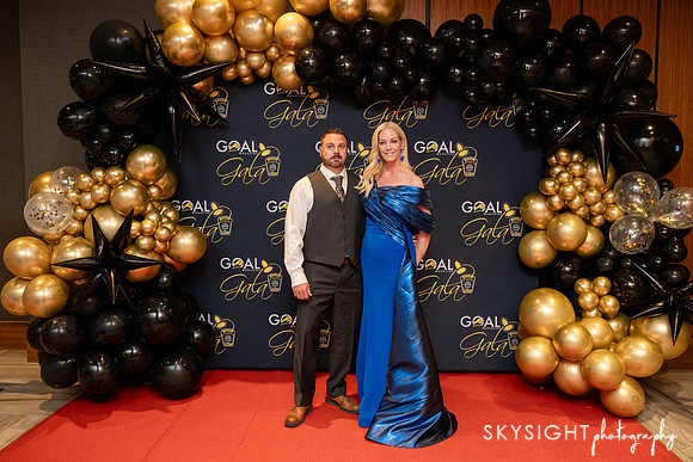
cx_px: 346
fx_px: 553
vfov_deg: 45.4
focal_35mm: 29
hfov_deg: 64.1
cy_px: 231
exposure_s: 1/200
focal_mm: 28
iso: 2500
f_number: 3.5
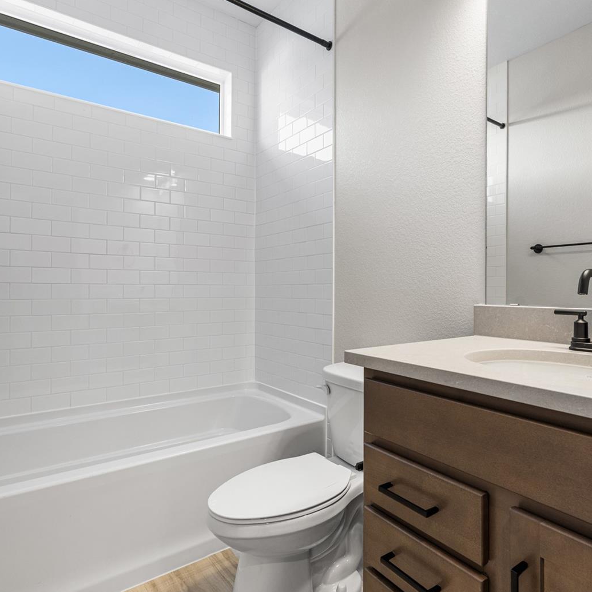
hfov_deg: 71.2
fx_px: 406
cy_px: 292
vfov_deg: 72.1
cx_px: 363
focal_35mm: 21
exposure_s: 1/8
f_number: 8
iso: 500
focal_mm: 16
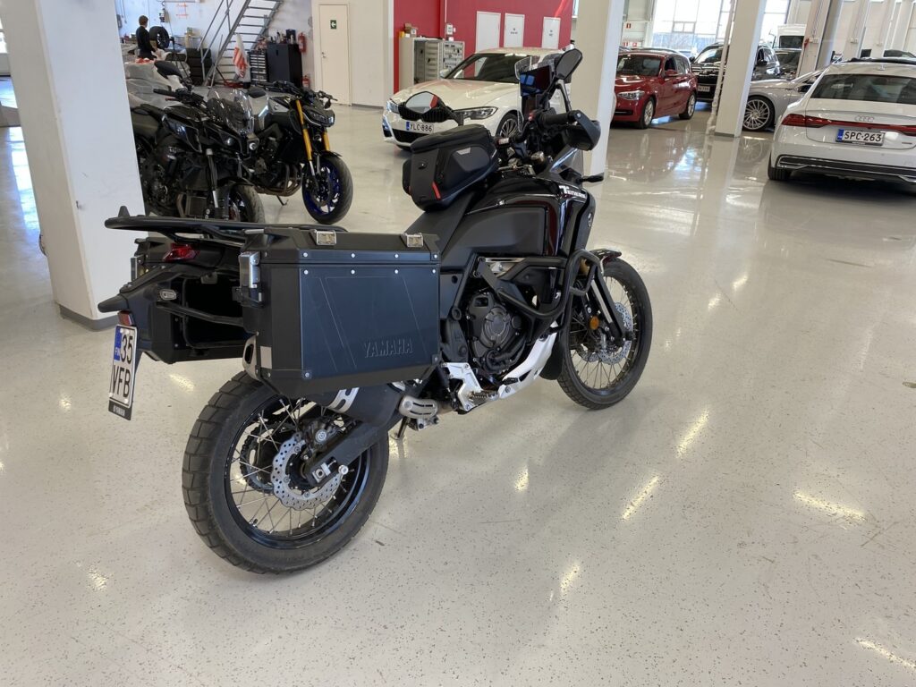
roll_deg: -1.5
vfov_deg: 53.1
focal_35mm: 26
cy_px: 344
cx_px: 458
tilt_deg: -24.4
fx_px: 688
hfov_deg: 67.3
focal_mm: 4.25
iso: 64
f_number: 1.8
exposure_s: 1/100
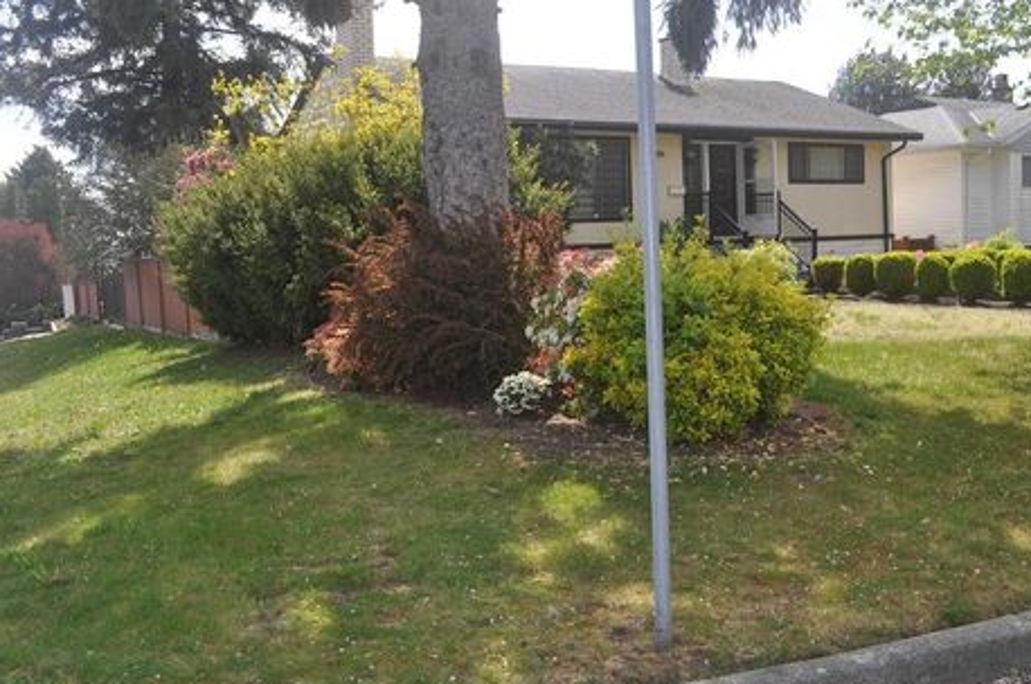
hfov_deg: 53.2
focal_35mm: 36
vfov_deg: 36.8
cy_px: 335
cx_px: 525
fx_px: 1030
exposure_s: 1/200
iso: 200
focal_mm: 22
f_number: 10
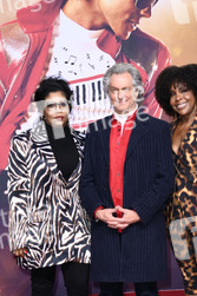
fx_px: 814
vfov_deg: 20.6
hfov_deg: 13.8
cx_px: 123
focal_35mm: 99
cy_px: 173
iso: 400
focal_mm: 62
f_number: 5.6
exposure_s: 1/250
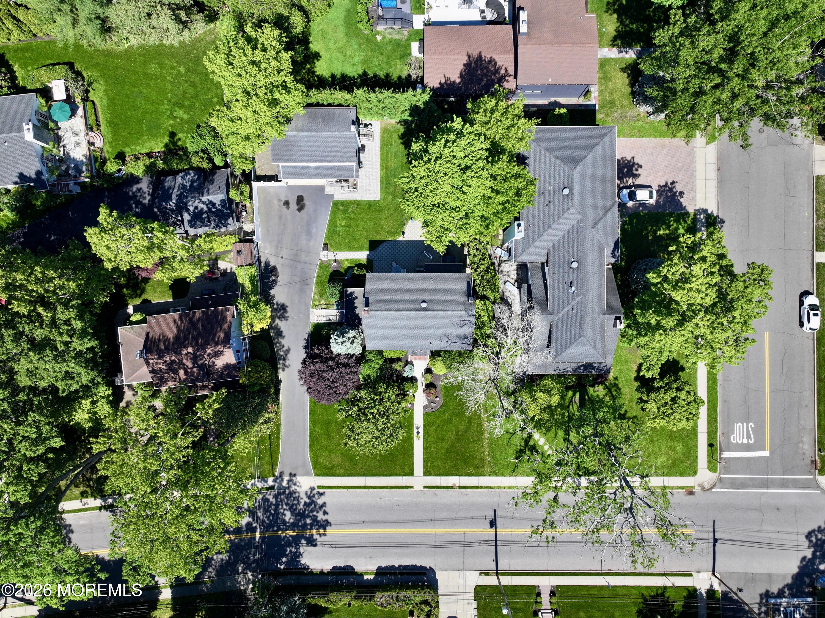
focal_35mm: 24
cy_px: 309
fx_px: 572
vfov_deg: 56.8
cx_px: 412
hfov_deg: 71.6
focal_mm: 12.29
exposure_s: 1/30
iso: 110
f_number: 2.8
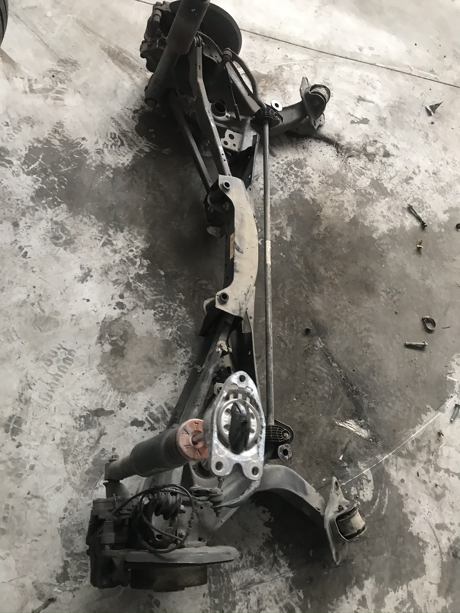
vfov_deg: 63.4
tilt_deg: -63.5
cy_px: 306
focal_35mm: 28
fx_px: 496
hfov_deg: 49.7
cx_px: 230
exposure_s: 1/17
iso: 50
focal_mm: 3.99
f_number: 1.8
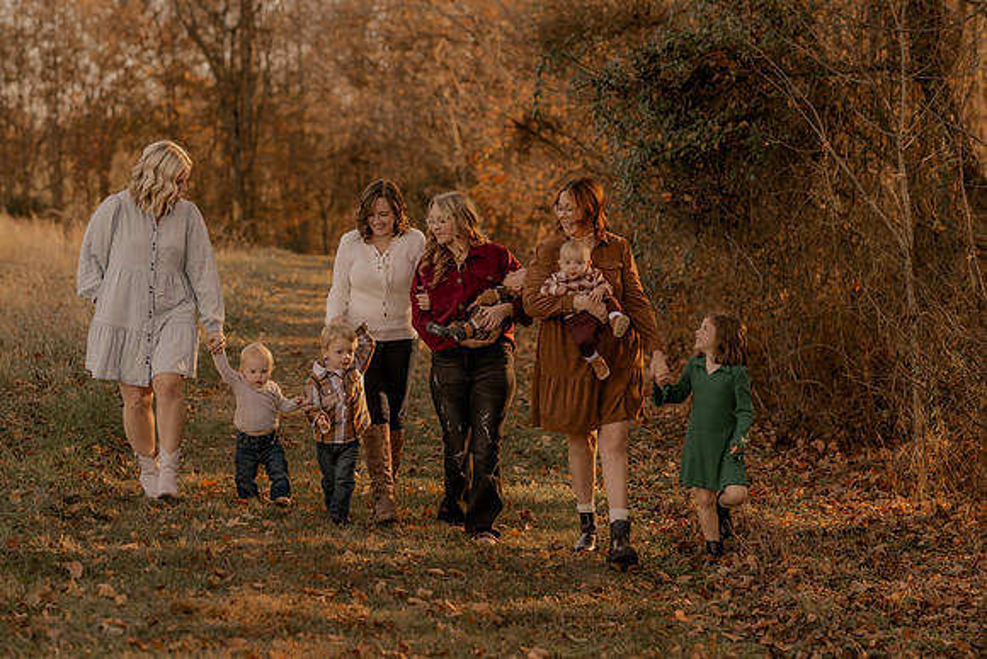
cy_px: 330
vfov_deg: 16.1
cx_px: 494
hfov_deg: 23.9
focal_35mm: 85
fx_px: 2331
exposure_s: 1/320
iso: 200
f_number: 2.8
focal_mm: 85
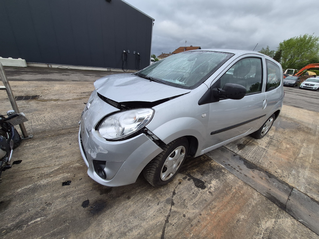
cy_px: 120
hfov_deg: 106.2
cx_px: 160
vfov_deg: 89.9
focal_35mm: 13
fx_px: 120
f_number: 2.2
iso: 40
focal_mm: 1.74
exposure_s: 1/476
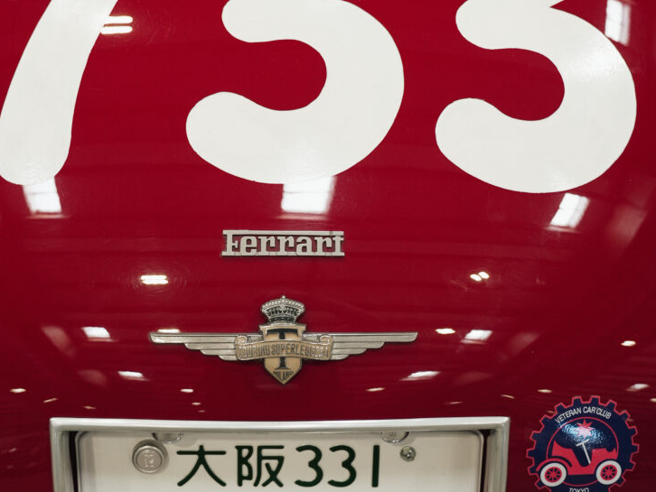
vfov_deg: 23.3
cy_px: 238
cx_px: 273
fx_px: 1194
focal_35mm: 63
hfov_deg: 30.7
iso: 640
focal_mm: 34
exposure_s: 1/100
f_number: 2.8
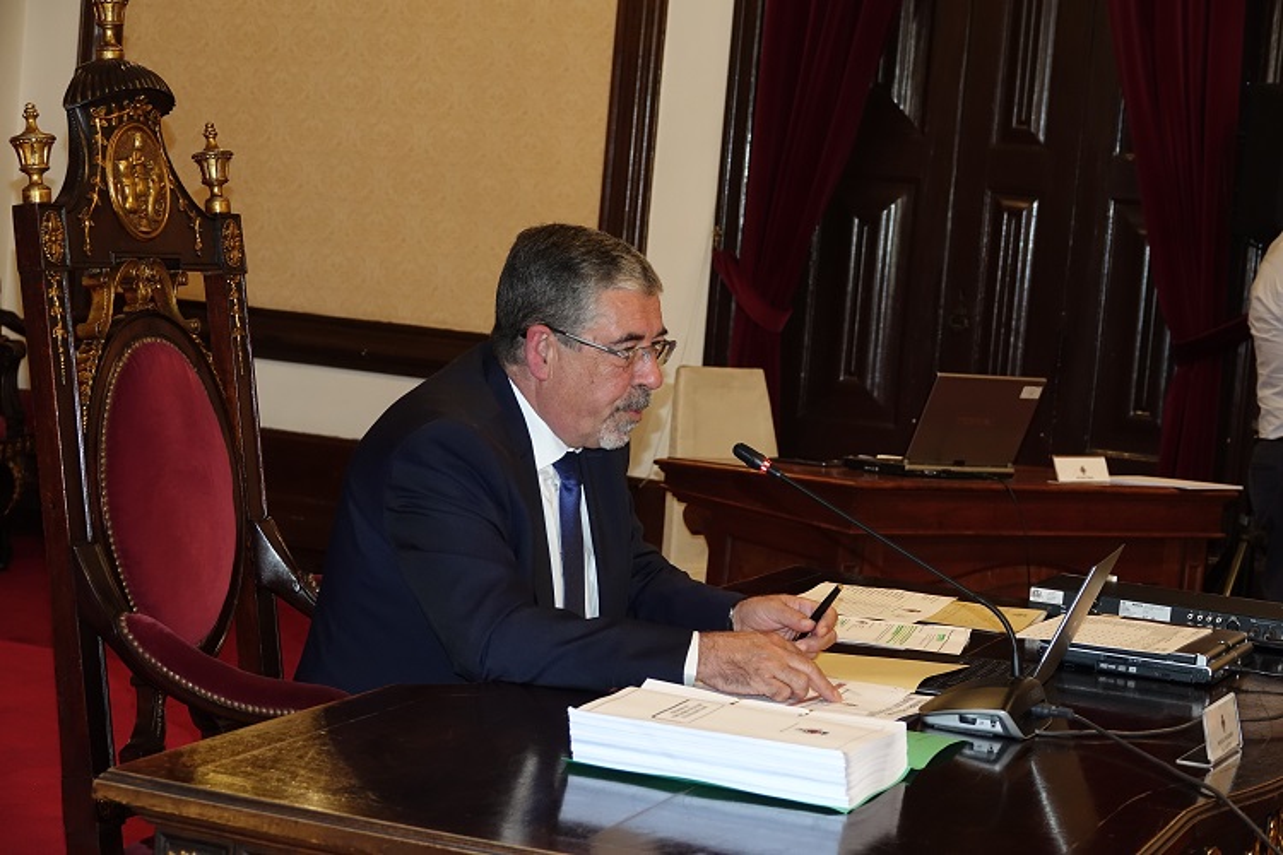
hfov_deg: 25.1
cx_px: 642
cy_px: 428
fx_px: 2887
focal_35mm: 81
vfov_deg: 16.9
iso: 640
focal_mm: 29.69
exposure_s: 1/100
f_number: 3.5
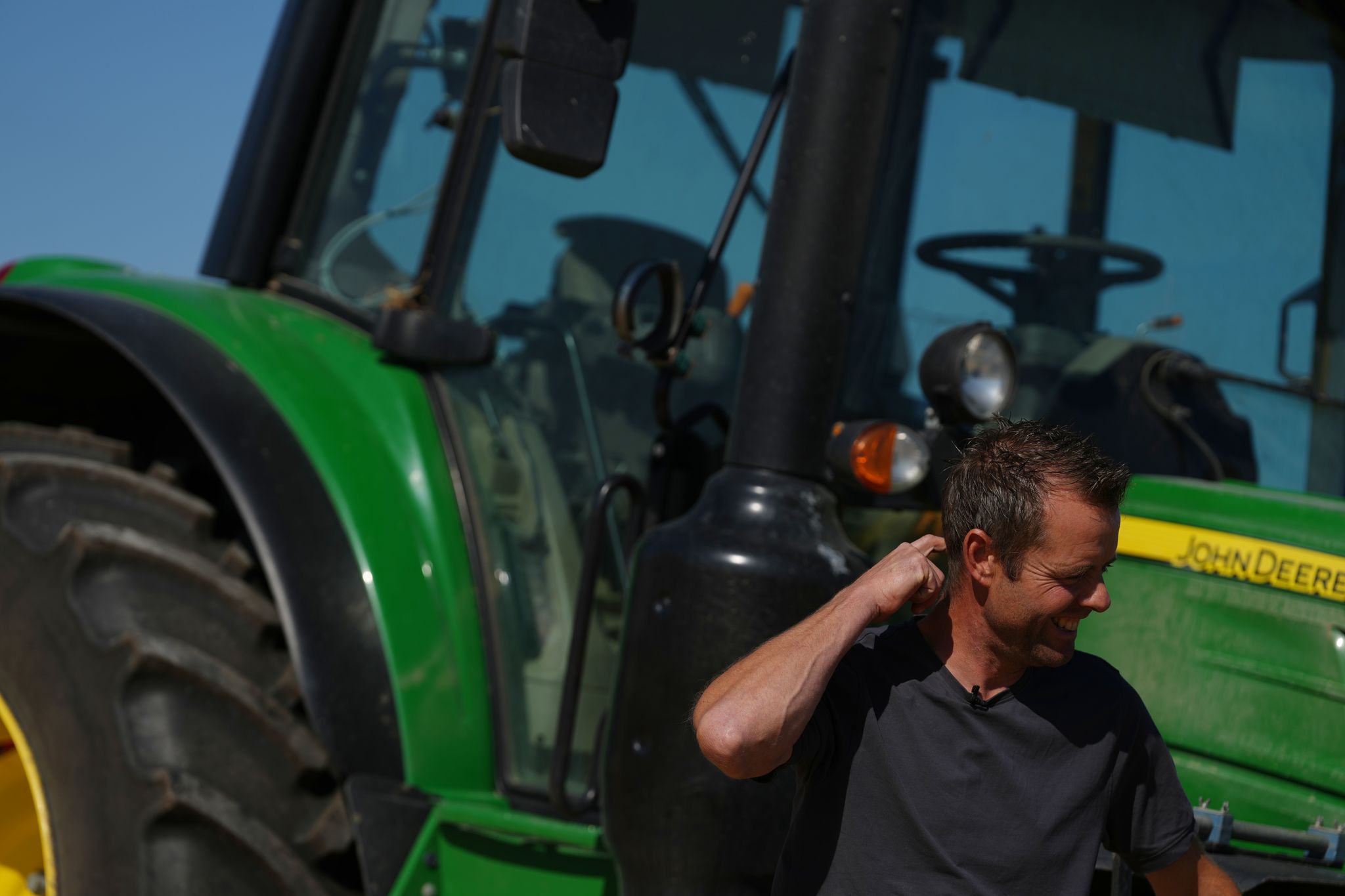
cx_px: 672
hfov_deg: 14.3
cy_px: 448
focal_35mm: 144
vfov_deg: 9.5
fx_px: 5379
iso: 50
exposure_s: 1/2500
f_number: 3.5
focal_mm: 144
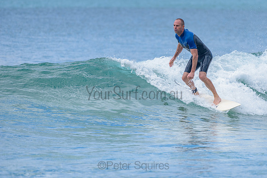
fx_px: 4550
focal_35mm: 613
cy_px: 69
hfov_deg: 3.4
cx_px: 164
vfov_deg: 2.2
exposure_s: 1/2000
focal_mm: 500
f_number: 5.6
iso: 720
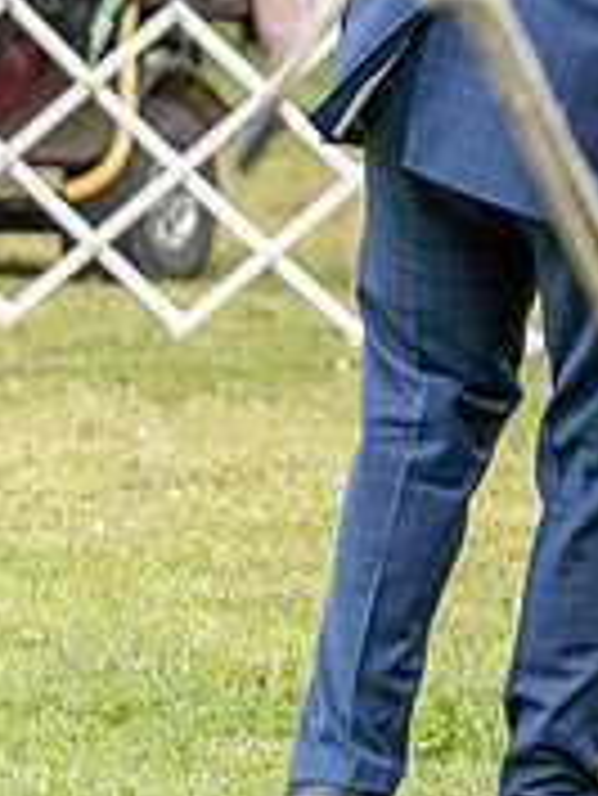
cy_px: -150
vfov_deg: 3.2
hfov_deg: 2.4
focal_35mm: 625
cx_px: 1260
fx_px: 14379
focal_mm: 159
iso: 400
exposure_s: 1/1000
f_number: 4.5
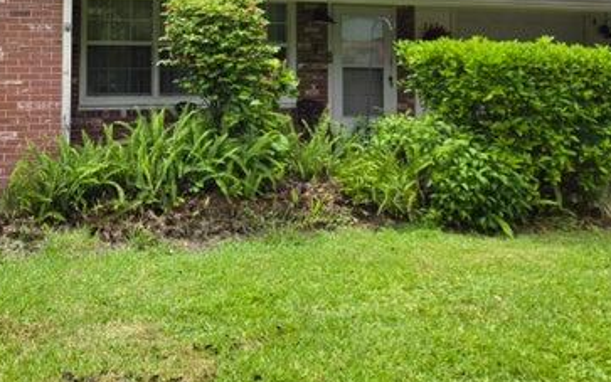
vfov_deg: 28.1
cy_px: 0
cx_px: 82
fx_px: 716
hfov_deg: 43.0
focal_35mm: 43
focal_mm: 5.4
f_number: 1.8
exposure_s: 1/992
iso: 25
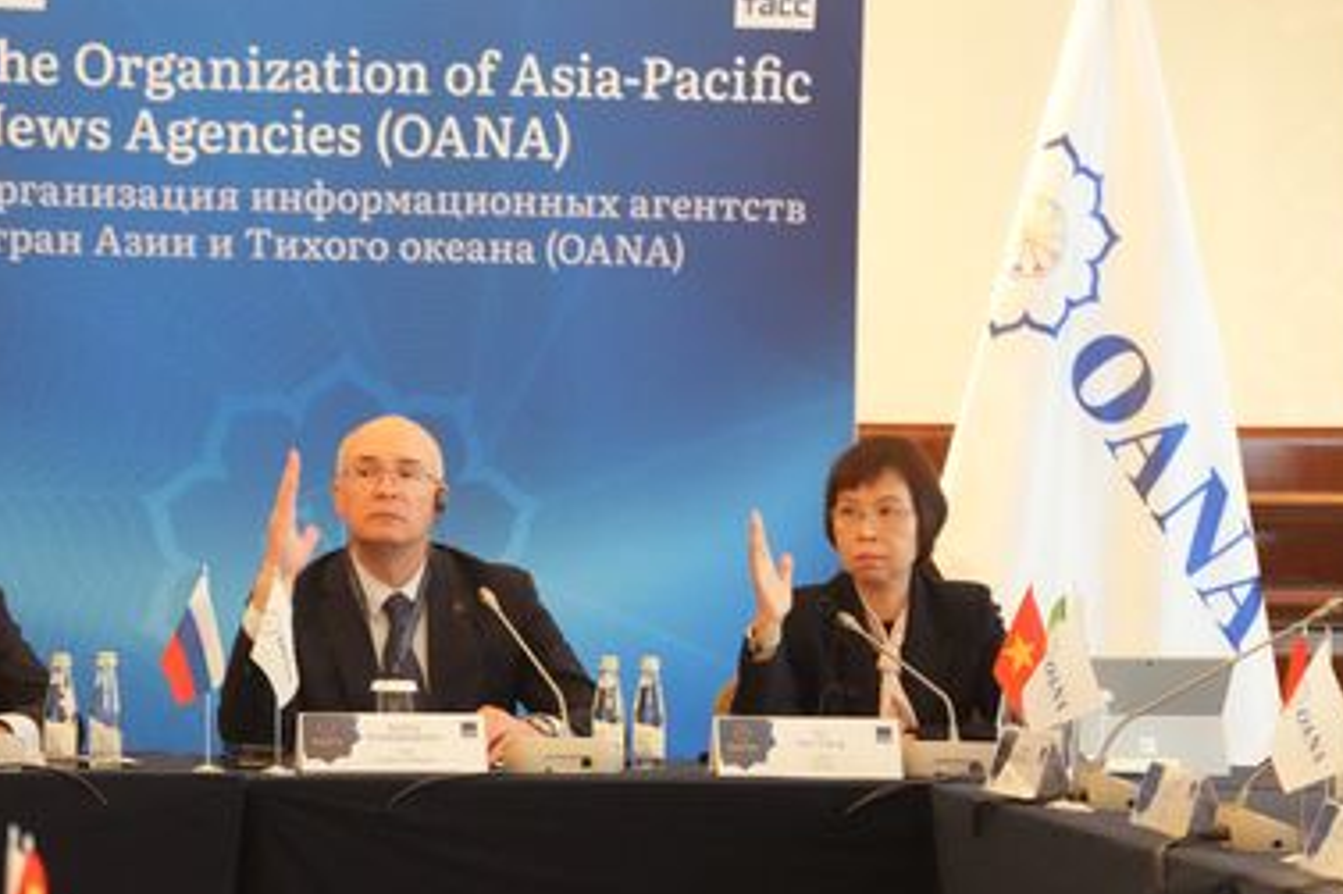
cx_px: 463
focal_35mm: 245
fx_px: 9135
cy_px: 579
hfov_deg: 8.4
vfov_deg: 5.6
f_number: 6.3
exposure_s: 1/80
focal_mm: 154
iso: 20000
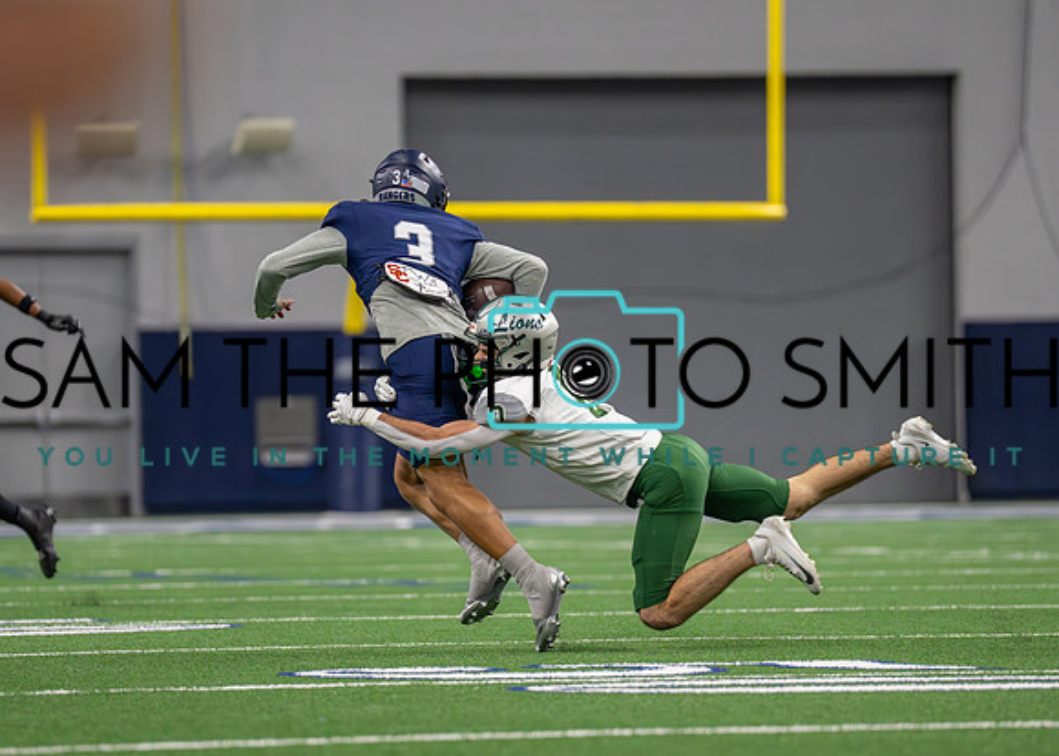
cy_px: 394
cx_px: 455
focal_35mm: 304
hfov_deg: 6.6
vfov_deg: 4.7
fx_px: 9156
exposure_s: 1/1600
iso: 4000
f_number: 2.8
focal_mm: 200
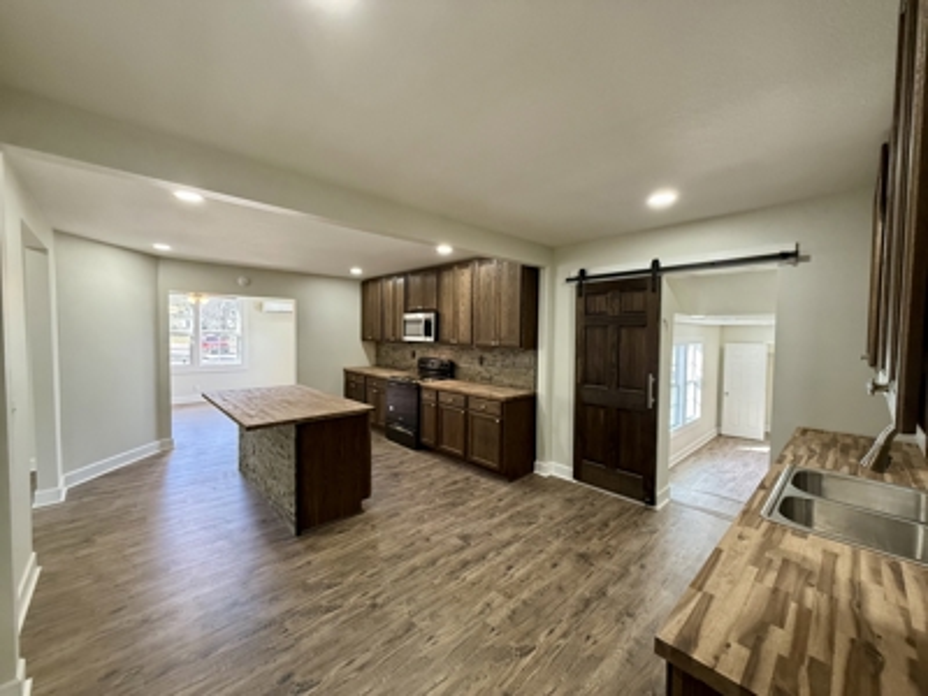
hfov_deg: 102.1
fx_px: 375
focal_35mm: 14
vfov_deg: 85.7
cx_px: 464
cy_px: 348
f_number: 2.2
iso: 640
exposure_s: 1/120
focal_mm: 2.22
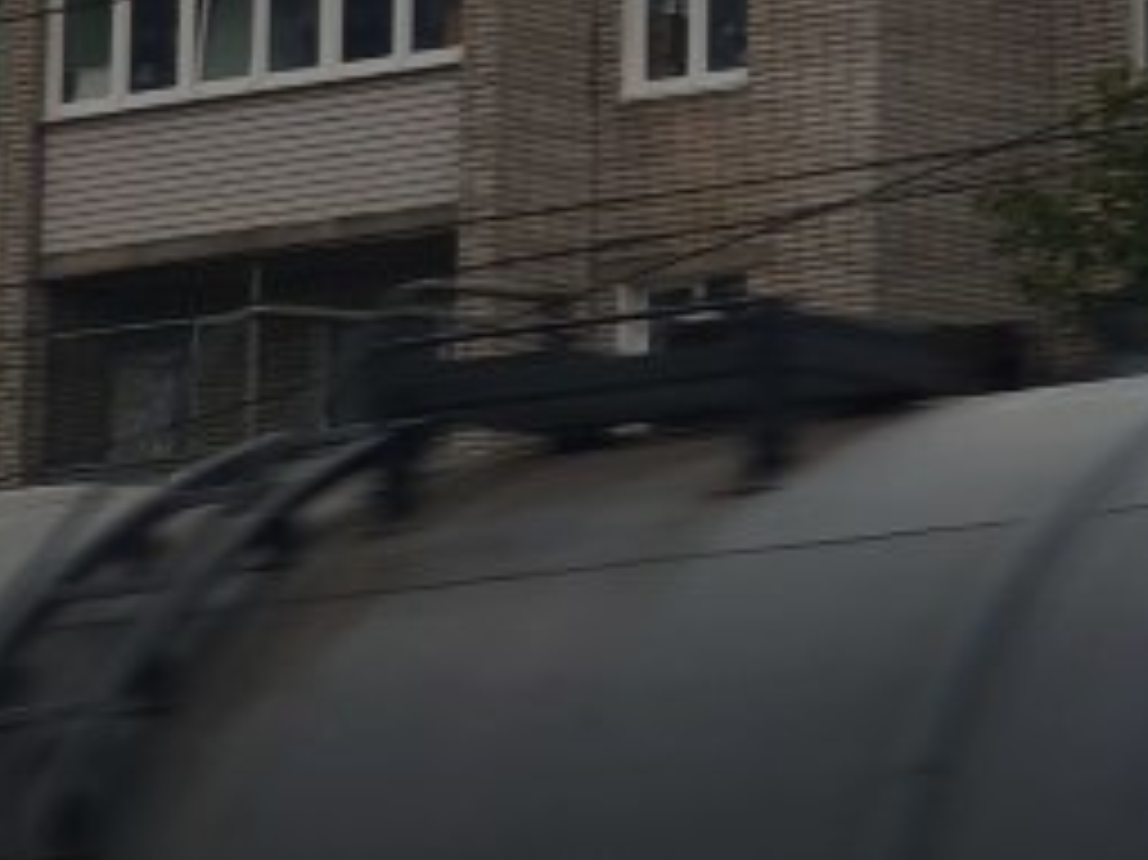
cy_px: -1159
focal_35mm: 236
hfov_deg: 8.3
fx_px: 7823
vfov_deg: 6.0
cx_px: 1256
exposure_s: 1/162
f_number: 1.9
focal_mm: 7.1
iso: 50
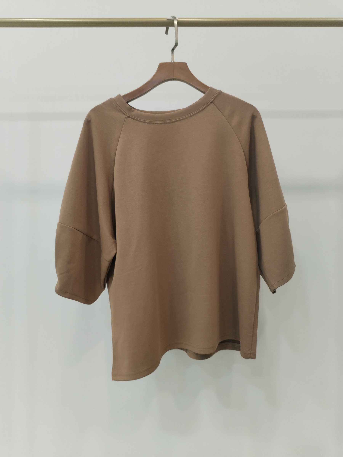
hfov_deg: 48.2
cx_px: 172
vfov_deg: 61.7
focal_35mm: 29
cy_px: 228
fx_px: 383
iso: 326
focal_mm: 4.75
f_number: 1.8
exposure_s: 1/60
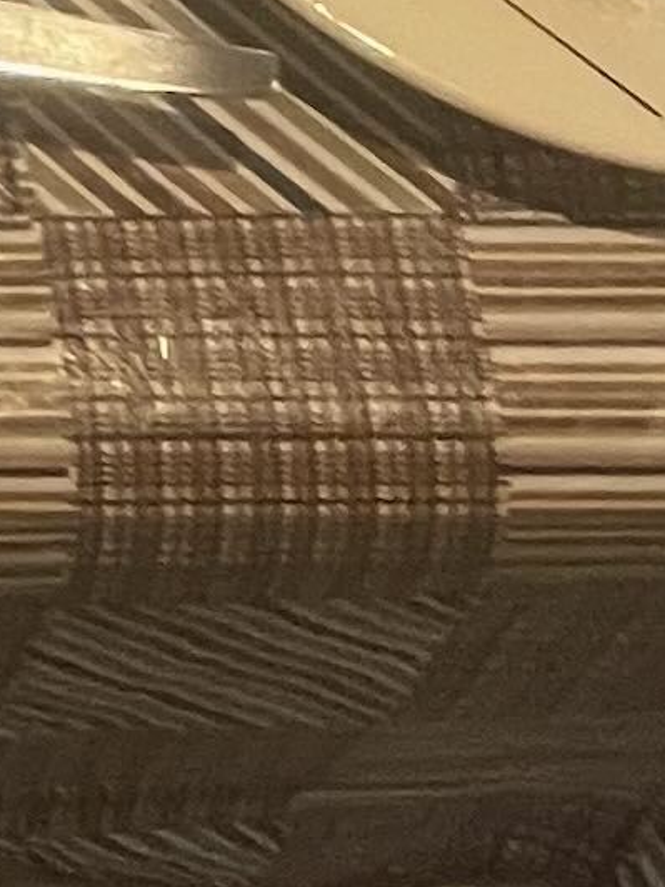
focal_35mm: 188
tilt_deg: -43.7
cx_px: -1005
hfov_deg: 7.3
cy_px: -1884
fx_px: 4815
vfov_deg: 8.5
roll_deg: -1.0
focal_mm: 5.1
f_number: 1.6
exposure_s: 1/60
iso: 250
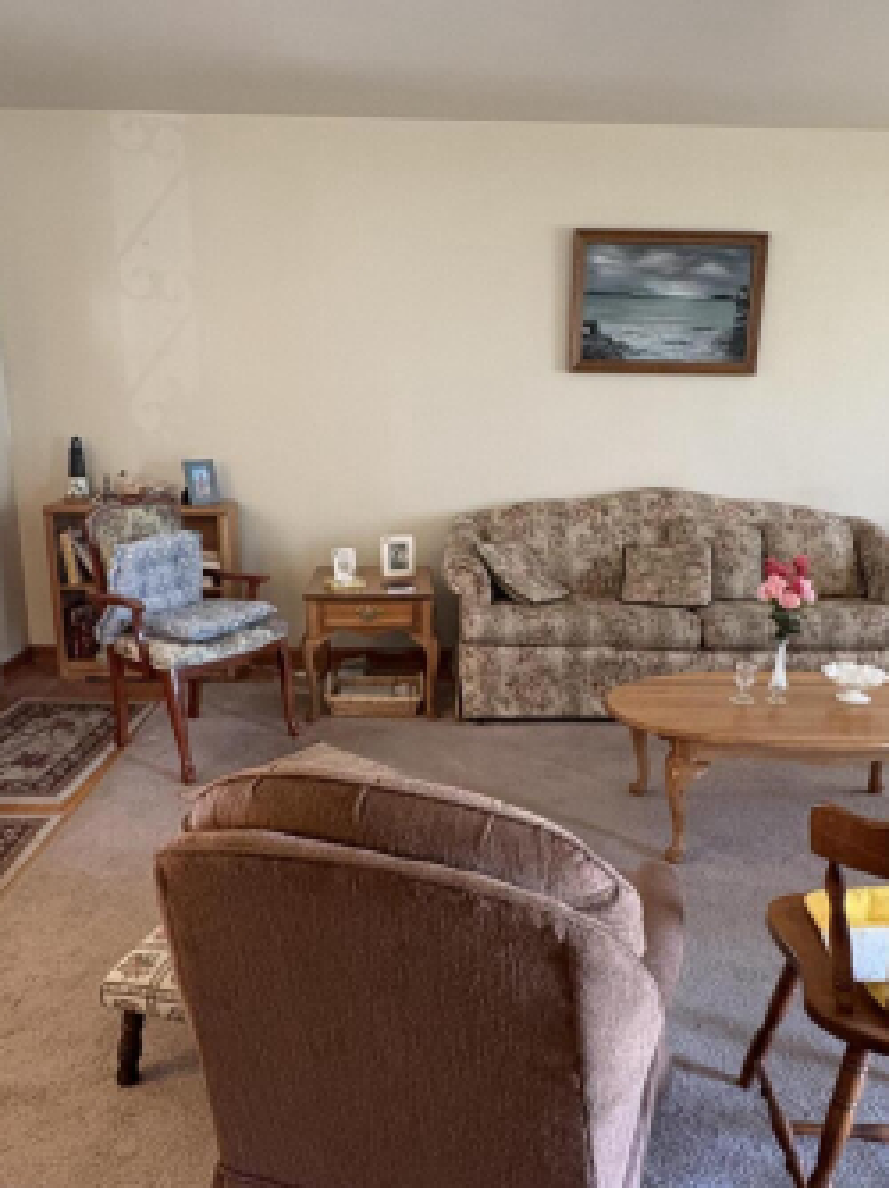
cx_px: 466
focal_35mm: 28
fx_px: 960
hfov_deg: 49.7
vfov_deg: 63.4
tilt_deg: -14.1
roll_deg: -1.8
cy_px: 635
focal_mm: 2.22
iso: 500
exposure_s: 1/60
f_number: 2.2
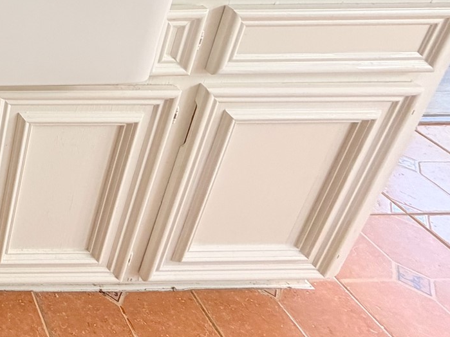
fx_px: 533
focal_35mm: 41
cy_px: -57
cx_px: -167
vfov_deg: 30.4
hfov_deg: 31.8
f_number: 2.2
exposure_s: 1/60
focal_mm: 2.22
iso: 250
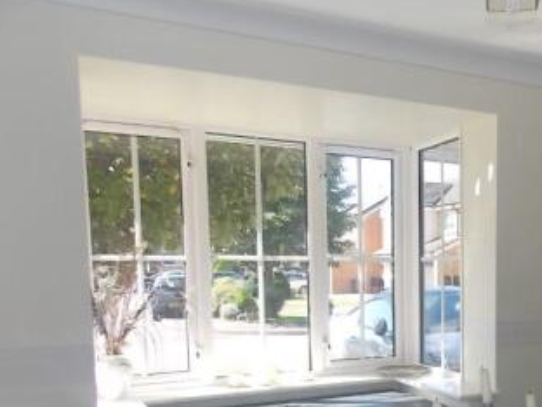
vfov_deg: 32.4
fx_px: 673
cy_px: 345
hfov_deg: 41.6
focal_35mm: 43
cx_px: 447
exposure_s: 1/100
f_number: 3.1
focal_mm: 4
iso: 80
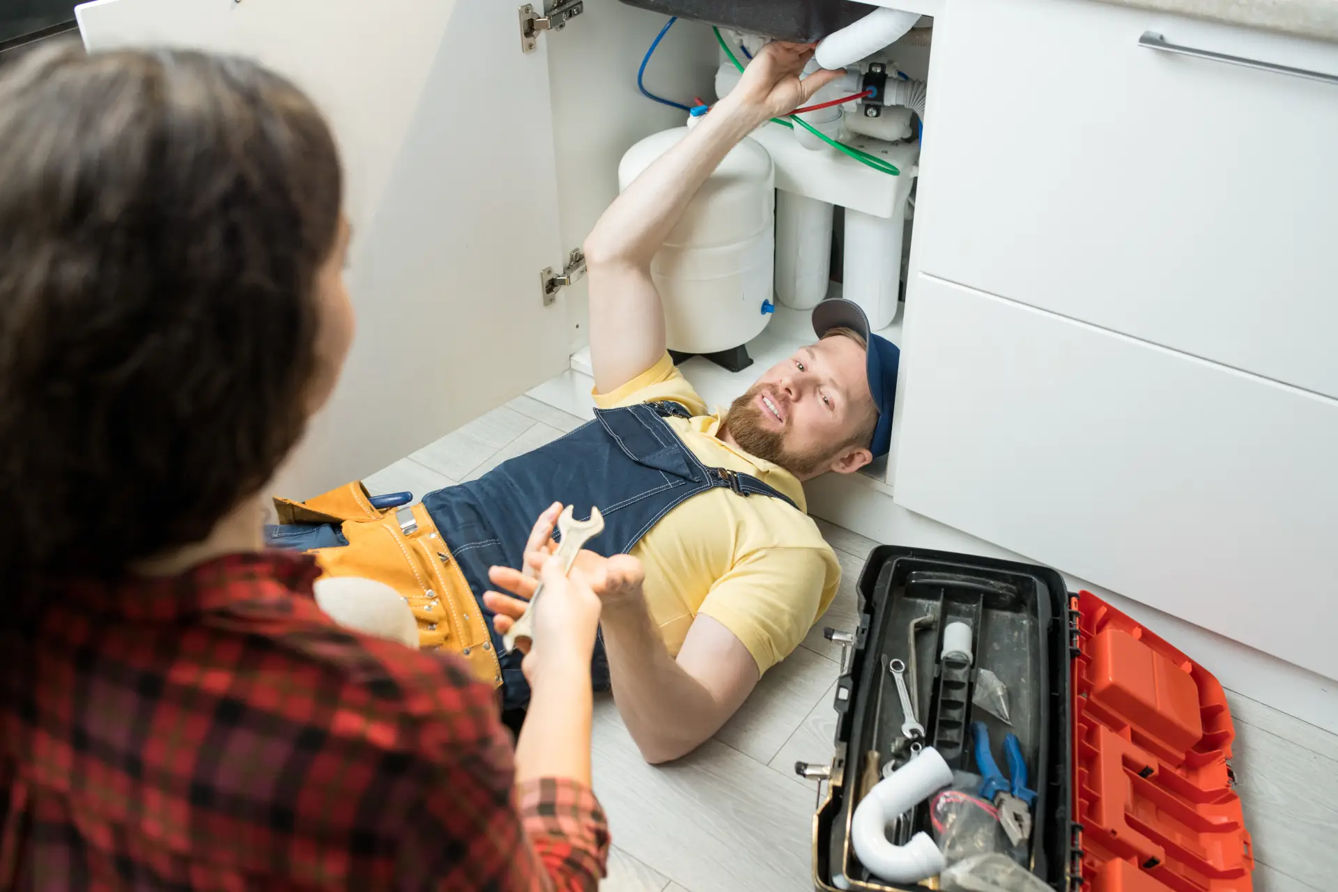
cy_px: 446
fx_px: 1301
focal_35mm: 35
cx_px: 669
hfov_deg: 54.4
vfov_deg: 37.9
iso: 800
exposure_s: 1/160
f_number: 4
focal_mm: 35
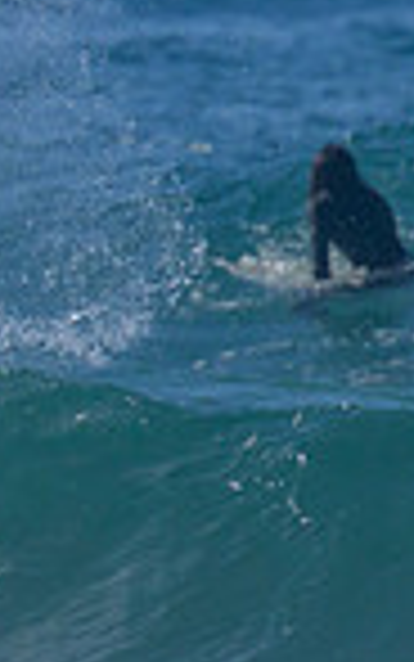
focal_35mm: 3304
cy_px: 331
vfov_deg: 0.6
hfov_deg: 0.4
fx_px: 59587
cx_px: -598
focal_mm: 800
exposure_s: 1/2000
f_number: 11
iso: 800
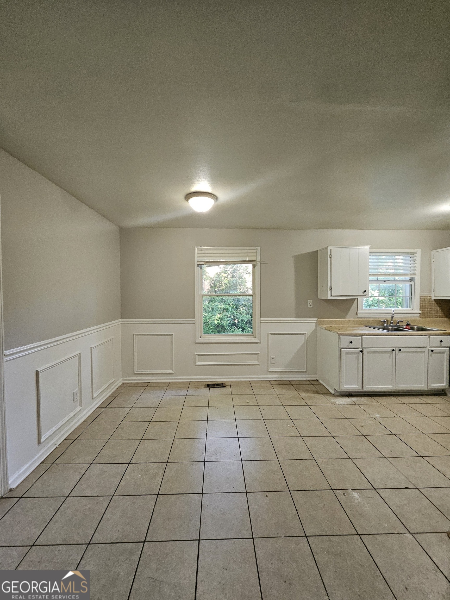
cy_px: 300
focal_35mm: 13
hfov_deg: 89.9
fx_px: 225
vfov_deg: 106.2
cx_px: 225
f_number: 2.2
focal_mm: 1.74
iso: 320
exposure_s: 1/60
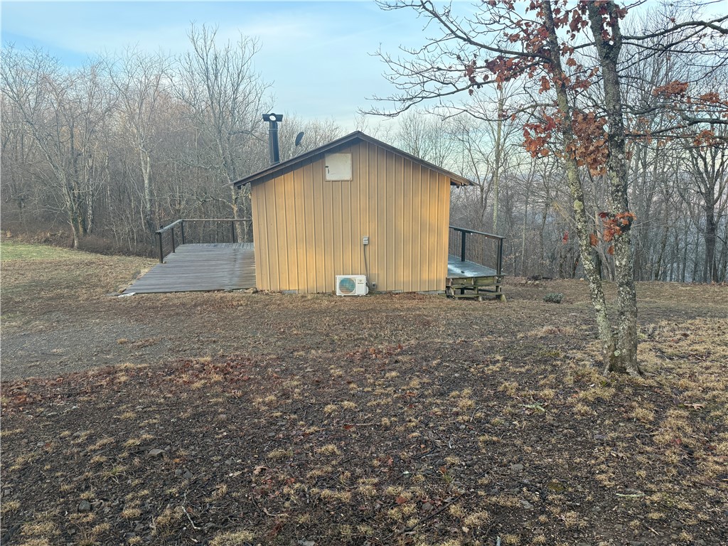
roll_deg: +1.0
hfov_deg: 71.6
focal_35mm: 24
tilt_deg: -10.1
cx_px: 364
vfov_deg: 56.8
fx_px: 505
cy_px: 273
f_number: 1.78
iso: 125
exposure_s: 1/241
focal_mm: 6.76
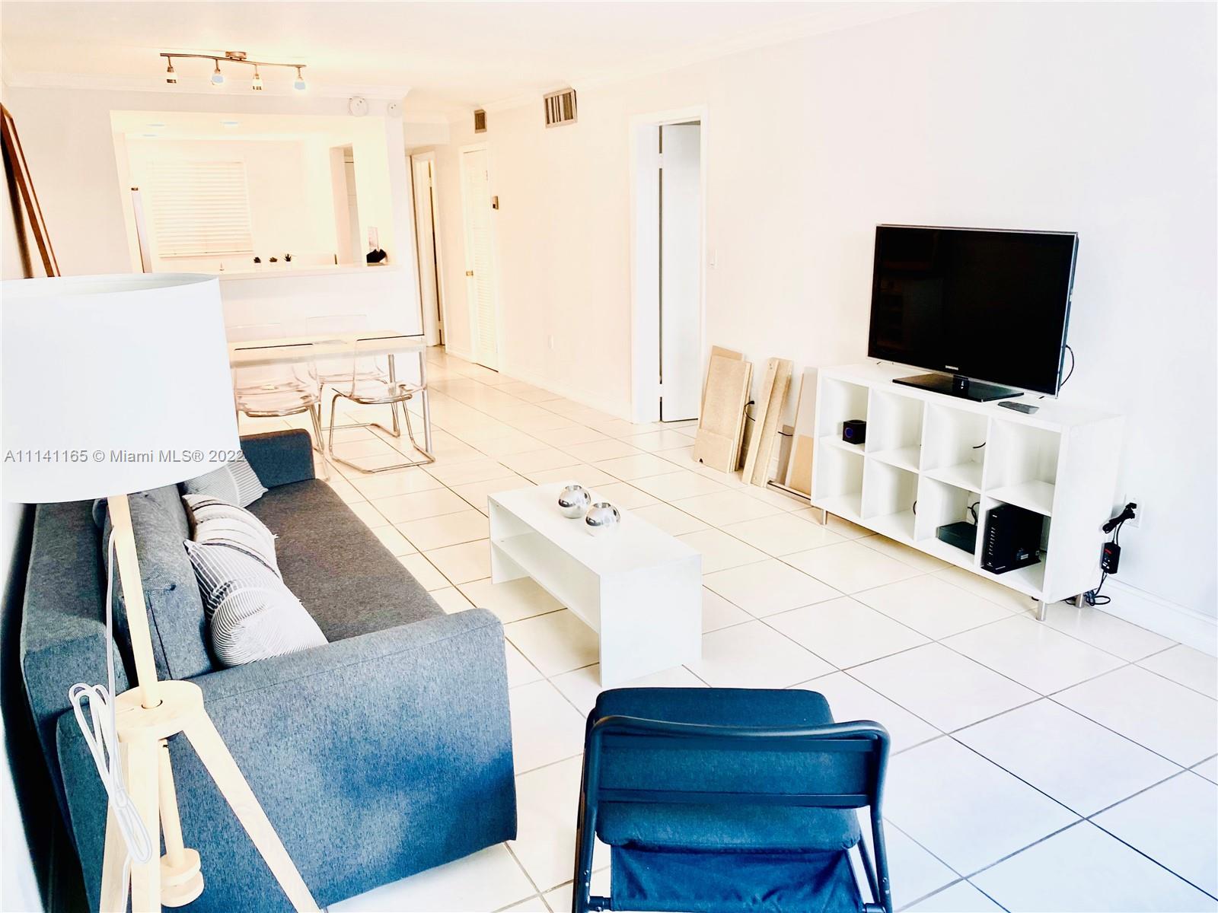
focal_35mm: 26
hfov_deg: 67.3
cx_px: 609
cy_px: 456
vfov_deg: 53.1
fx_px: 915
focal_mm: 4.25
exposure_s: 1/60
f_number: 1.8
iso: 64
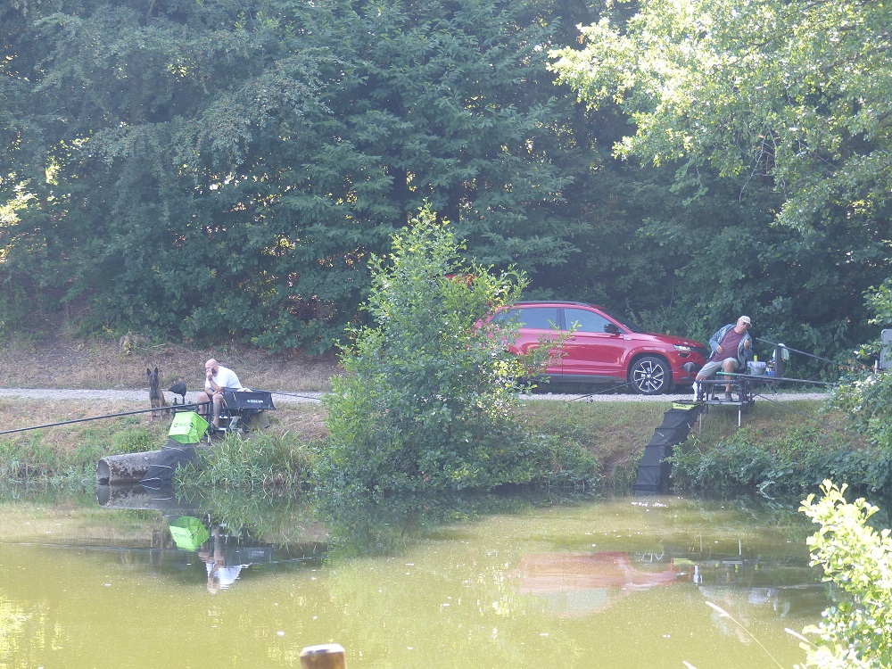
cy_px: 334
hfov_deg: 14.8
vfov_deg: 11.1
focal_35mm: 133
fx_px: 3427
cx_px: 446
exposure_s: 1/100
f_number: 2.8
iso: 100
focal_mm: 23.9
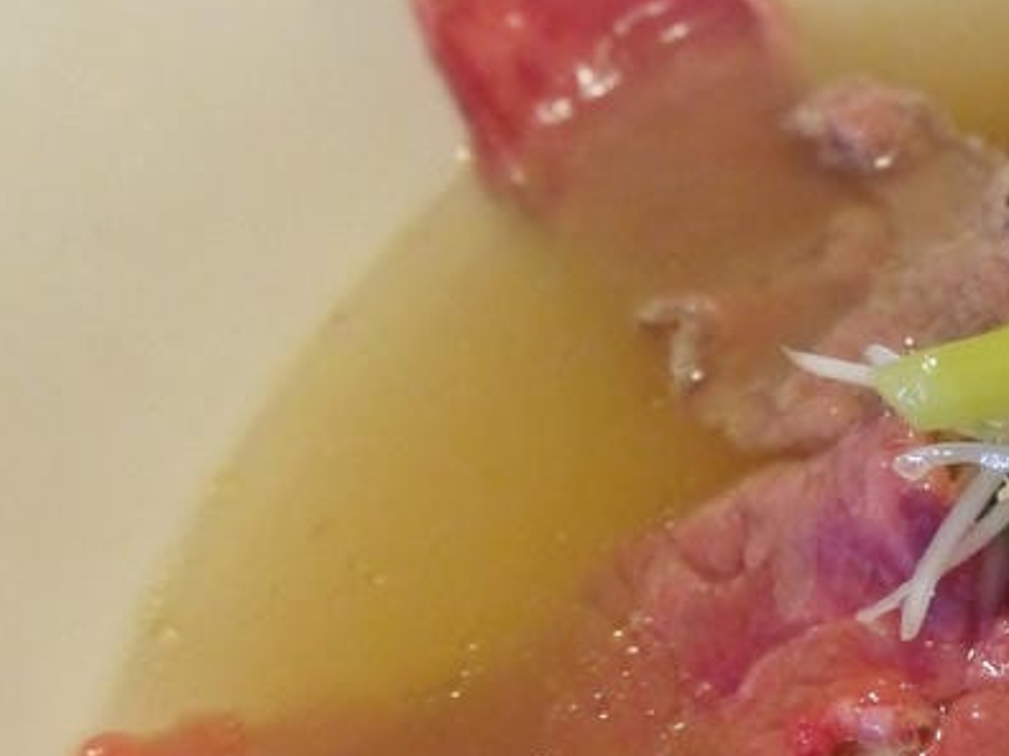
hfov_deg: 21.2
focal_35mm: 85
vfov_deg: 17.3
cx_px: 1247
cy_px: 564
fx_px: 2477
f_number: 3.5
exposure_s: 1/30
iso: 800
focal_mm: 14
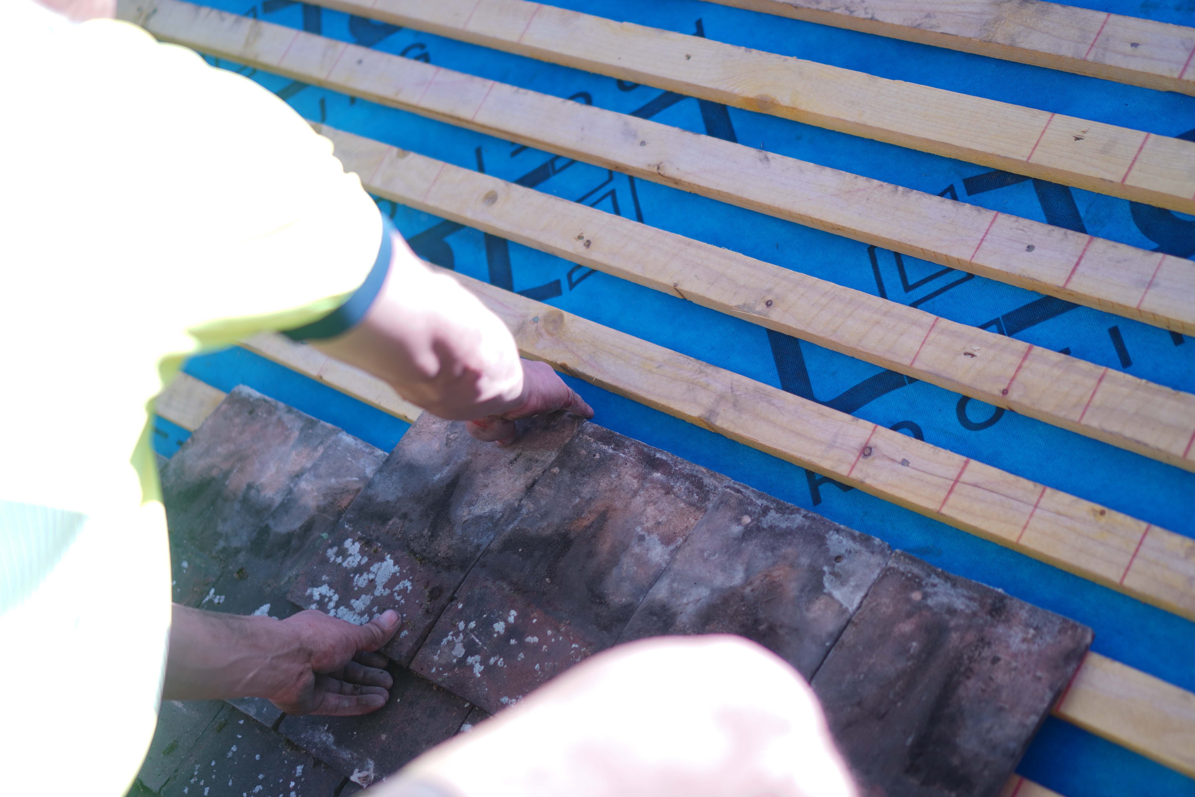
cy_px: 398
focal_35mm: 52
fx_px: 1743
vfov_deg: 25.8
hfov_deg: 37.9
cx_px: 598
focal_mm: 35
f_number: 1.8
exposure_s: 1/160
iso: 50
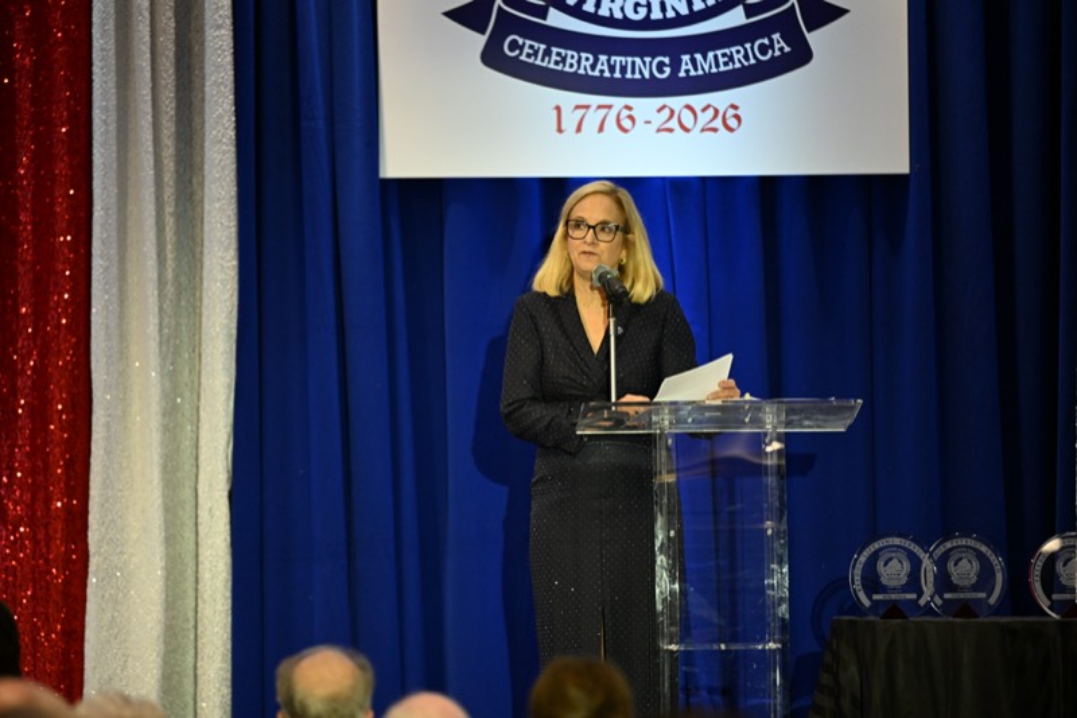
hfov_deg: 10.3
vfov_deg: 6.9
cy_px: 359
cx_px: 538
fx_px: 5982
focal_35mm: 200
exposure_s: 1/100
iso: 2800
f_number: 2.8
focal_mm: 200
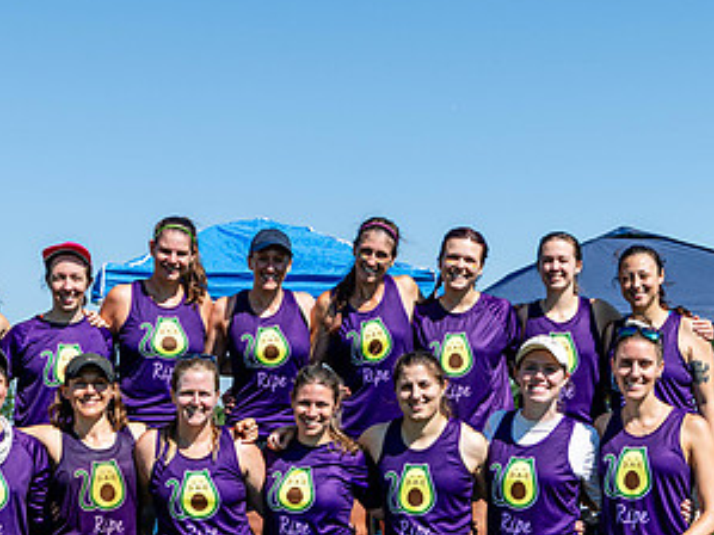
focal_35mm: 82
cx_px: 270
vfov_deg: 17.9
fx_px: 1691
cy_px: 402
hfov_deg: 23.8
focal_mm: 35
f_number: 5.6
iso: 64
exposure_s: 1/500
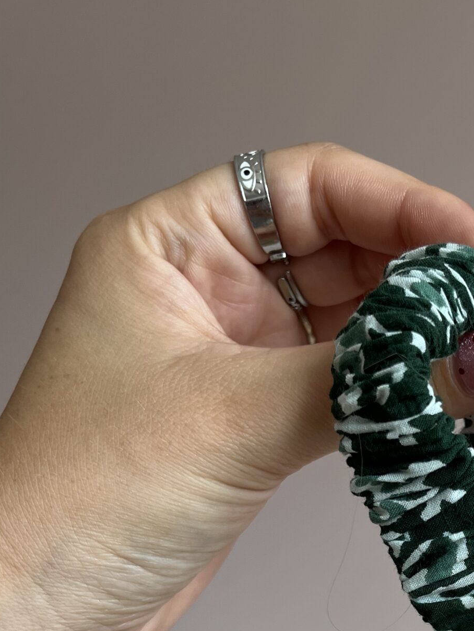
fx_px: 1004
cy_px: 604
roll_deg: +6.3
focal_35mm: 55
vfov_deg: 32.6
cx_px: 482
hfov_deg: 25.2
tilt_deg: +3.0
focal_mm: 5.1
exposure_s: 1/121
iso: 50
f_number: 1.6
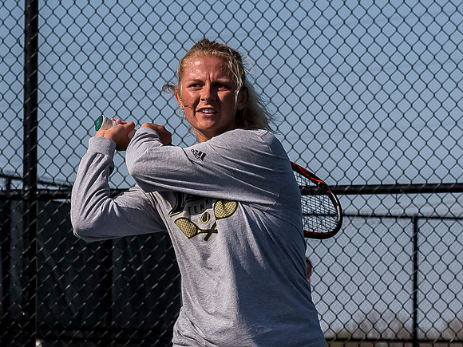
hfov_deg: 5.7
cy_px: 212
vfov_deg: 4.3
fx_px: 4646
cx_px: 224
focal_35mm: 347
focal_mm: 52
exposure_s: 1/1600
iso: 320
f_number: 5
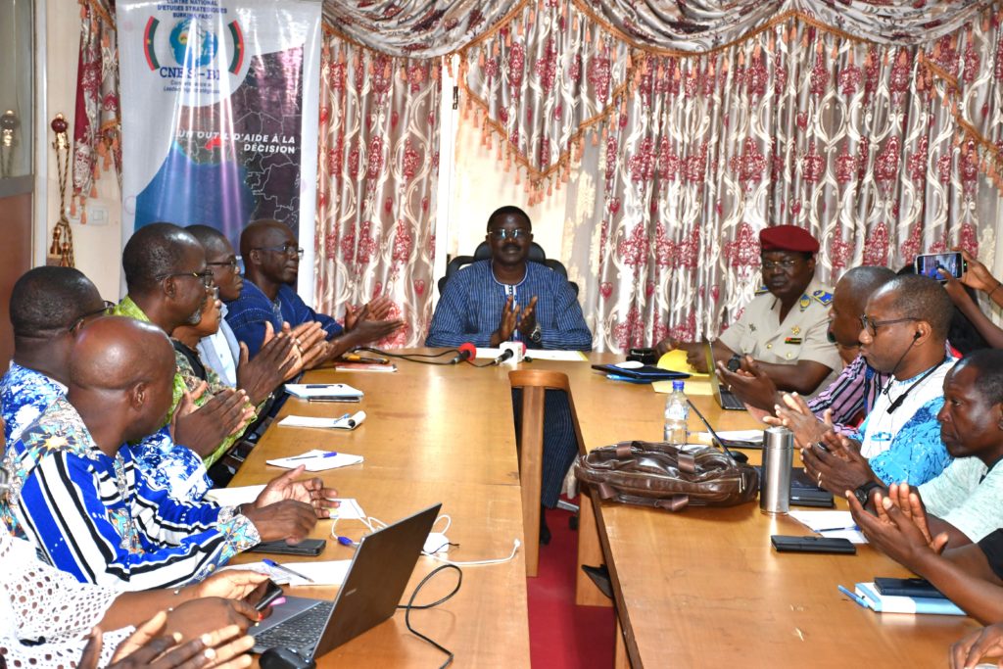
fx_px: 2090
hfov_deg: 27.0
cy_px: 334
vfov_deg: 18.2
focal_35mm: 75
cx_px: 502
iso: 1400
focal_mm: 50
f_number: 4.8
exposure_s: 1/60.2
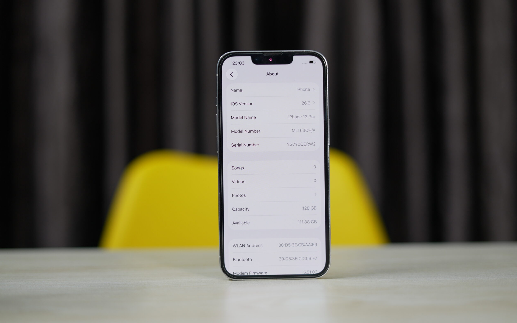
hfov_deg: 38.9
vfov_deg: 24.9
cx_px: 259
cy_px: 156
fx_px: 733
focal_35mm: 52
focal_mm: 50
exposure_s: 1/100
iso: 320
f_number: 2.2
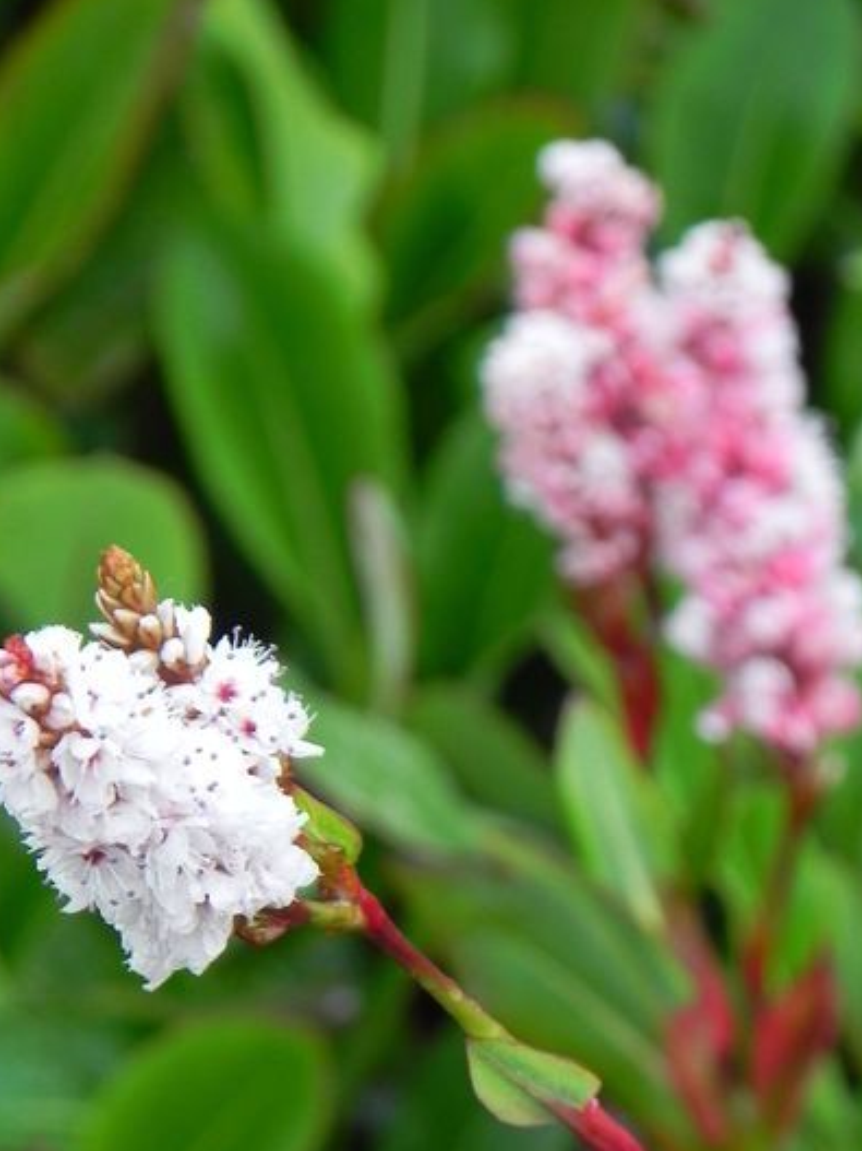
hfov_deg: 2.3
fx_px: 21424
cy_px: 854
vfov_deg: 3.1
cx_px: 386
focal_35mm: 645
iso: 160
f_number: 5
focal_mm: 75.7
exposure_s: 1/50
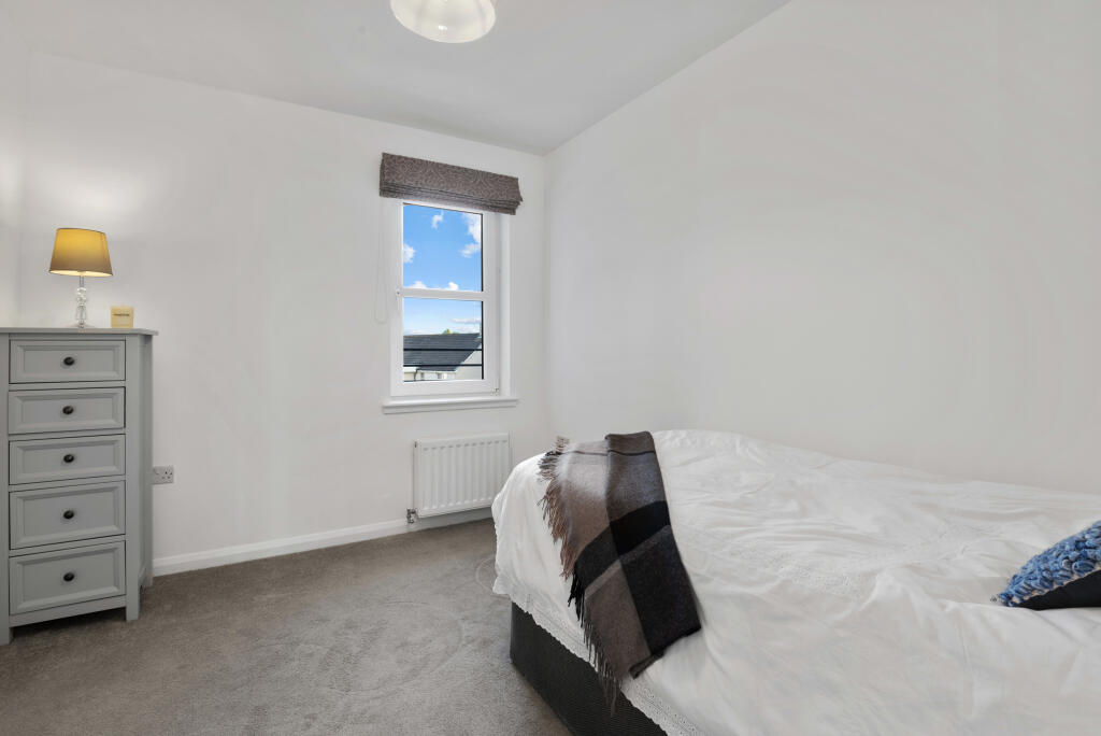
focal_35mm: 16
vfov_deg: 73.8
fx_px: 490
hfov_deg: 96.7
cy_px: 368
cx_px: 550
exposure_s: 1/2
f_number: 9
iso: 250
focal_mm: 16
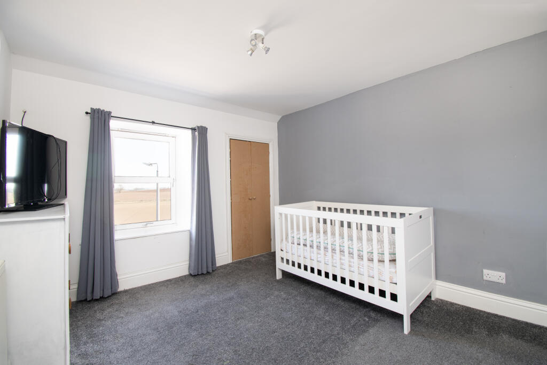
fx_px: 228
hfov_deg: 100.4
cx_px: 274
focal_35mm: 15
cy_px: 182
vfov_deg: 77.3
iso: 320
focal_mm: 10
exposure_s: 1/6
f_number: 9
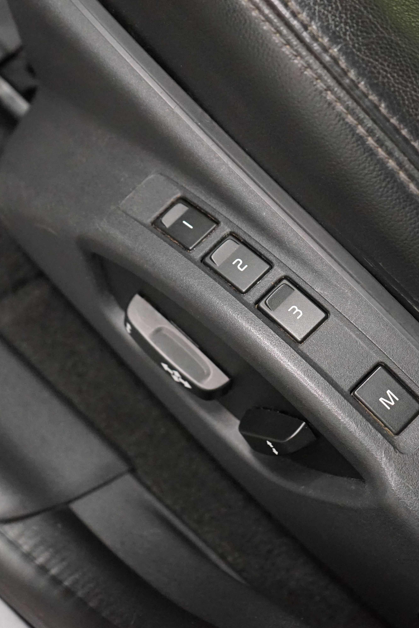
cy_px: 316
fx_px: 1292
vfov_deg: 27.3
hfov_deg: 18.4
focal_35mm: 74
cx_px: 281
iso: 6400
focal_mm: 49
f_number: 4.5
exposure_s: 1/60
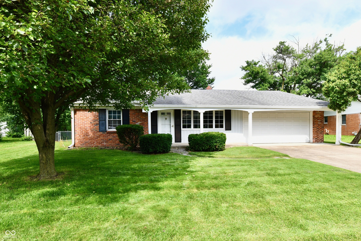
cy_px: 120
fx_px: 140
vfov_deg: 81.2
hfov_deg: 104.3
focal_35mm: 14
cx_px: 180
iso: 640
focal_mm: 14
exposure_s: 1/400
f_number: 10
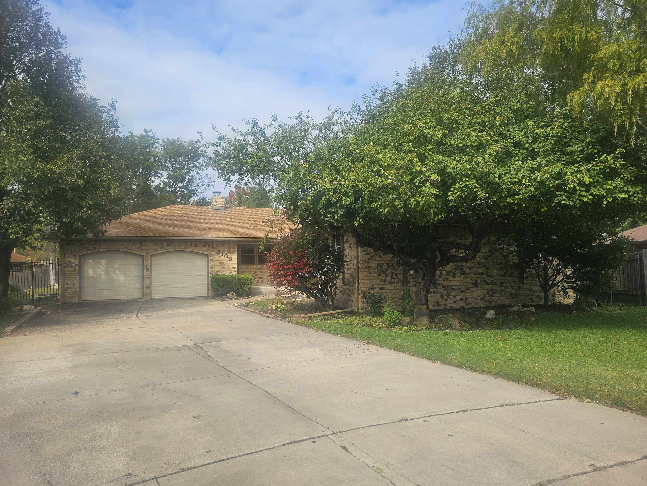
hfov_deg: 73.9
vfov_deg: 58.9
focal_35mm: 23
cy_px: 243
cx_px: 324
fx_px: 430
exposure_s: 1/777
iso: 10
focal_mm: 6.3
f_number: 1.7
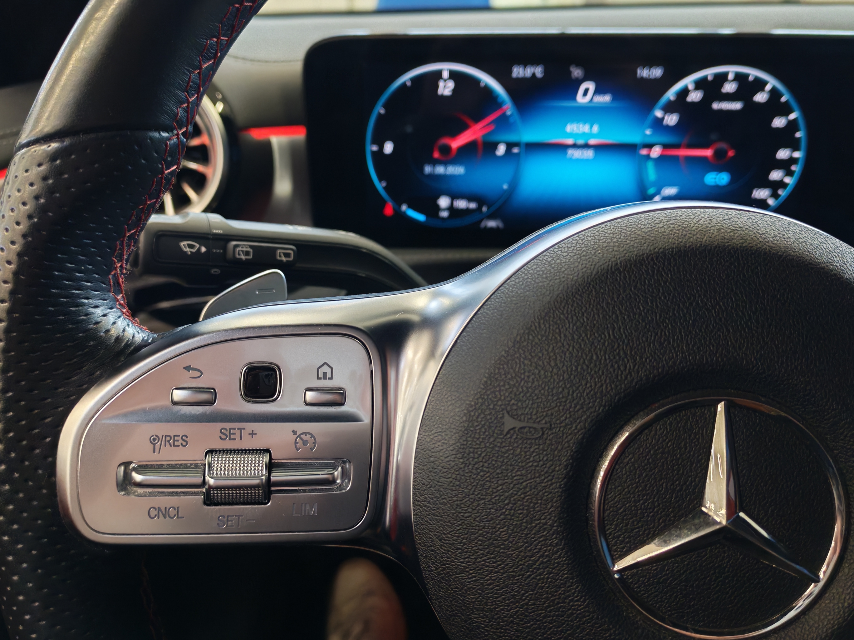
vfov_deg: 46.8
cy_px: 320
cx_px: 427
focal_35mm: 30
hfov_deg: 60.0
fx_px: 740
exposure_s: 1/100
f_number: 1.9
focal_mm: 6.12
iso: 909
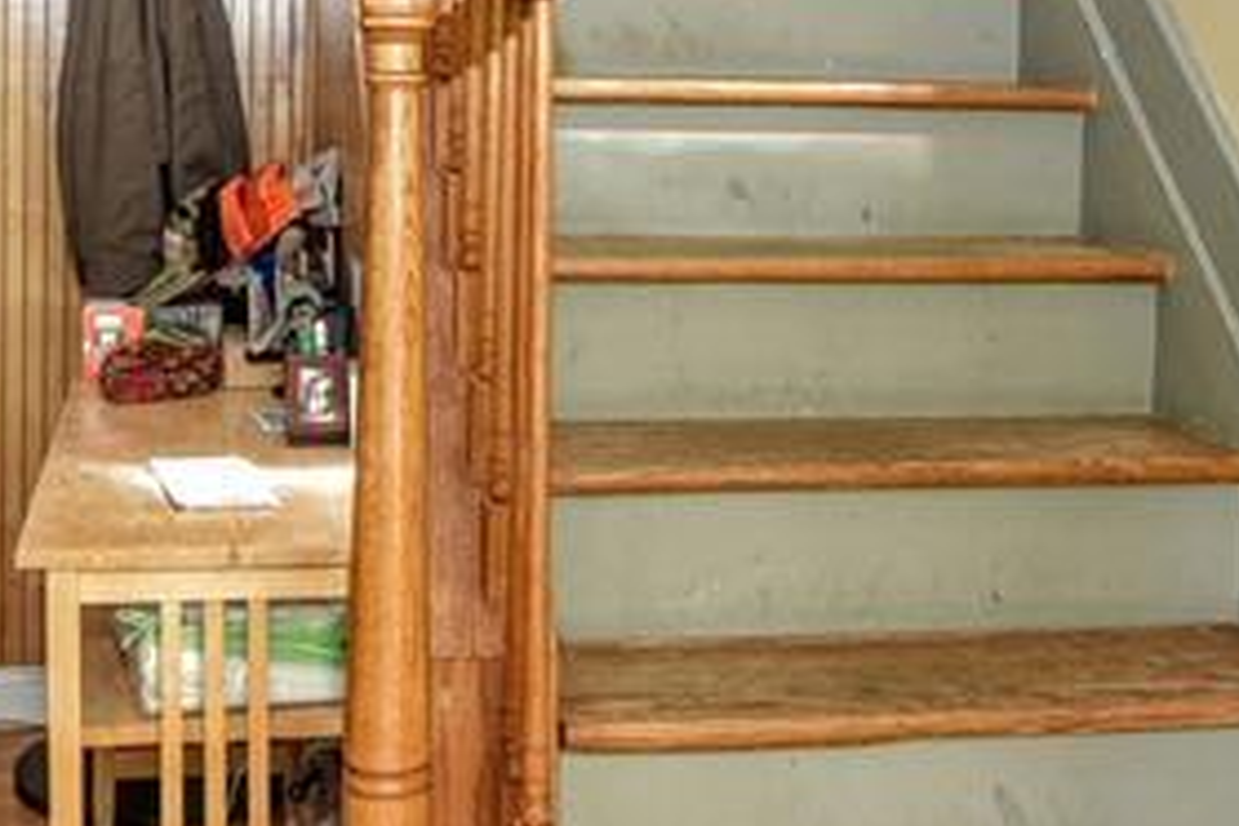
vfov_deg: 24.1
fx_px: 1893
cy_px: 118
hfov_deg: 36.0
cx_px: 435
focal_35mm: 55
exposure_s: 1/80
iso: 800
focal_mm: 15
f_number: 4.5
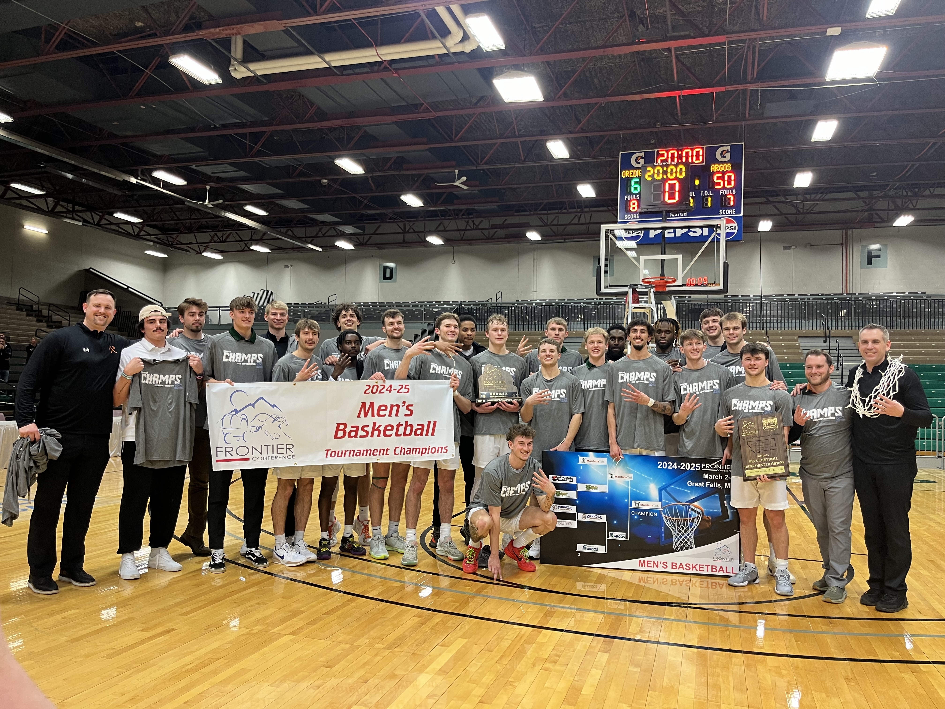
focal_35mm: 26
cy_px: 354
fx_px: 710
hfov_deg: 67.3
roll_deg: -0.6
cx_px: 472
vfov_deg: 53.1
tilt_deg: +2.2
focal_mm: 5.1
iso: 125
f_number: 1.6
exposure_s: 1/60
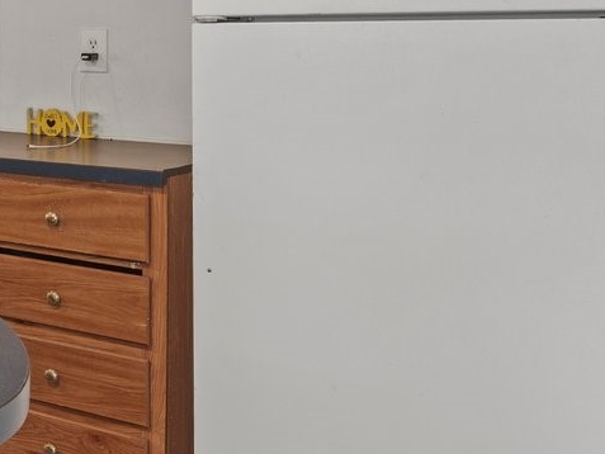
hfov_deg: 21.4
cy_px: 16
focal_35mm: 66
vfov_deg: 21.6
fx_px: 1154
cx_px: -433
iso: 500
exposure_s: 2
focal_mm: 16
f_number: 9
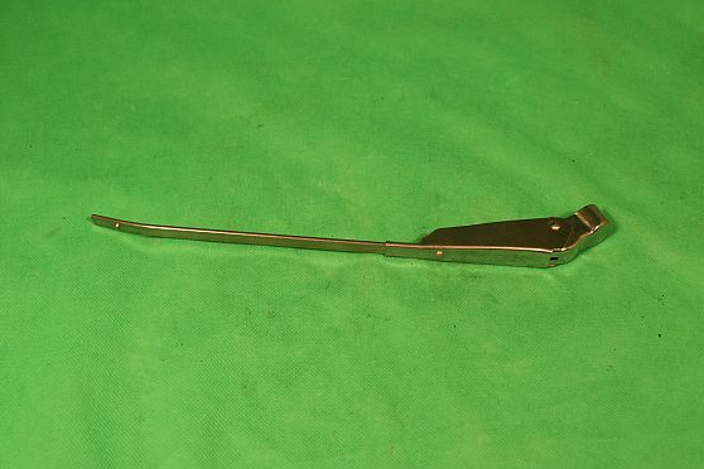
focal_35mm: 44
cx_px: 349
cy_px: 226
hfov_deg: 44.9
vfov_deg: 30.8
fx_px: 851
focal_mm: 27
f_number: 8
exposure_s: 1/250
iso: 360
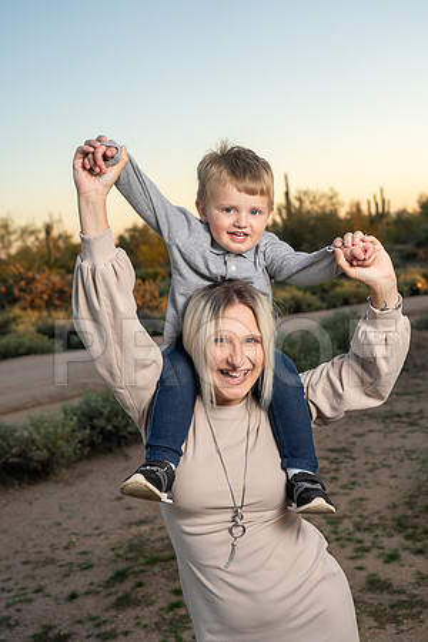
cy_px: 321
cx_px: 214
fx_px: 767
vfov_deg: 45.4
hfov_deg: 31.2
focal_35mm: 43
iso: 100
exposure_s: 1/160
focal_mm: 43
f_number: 5
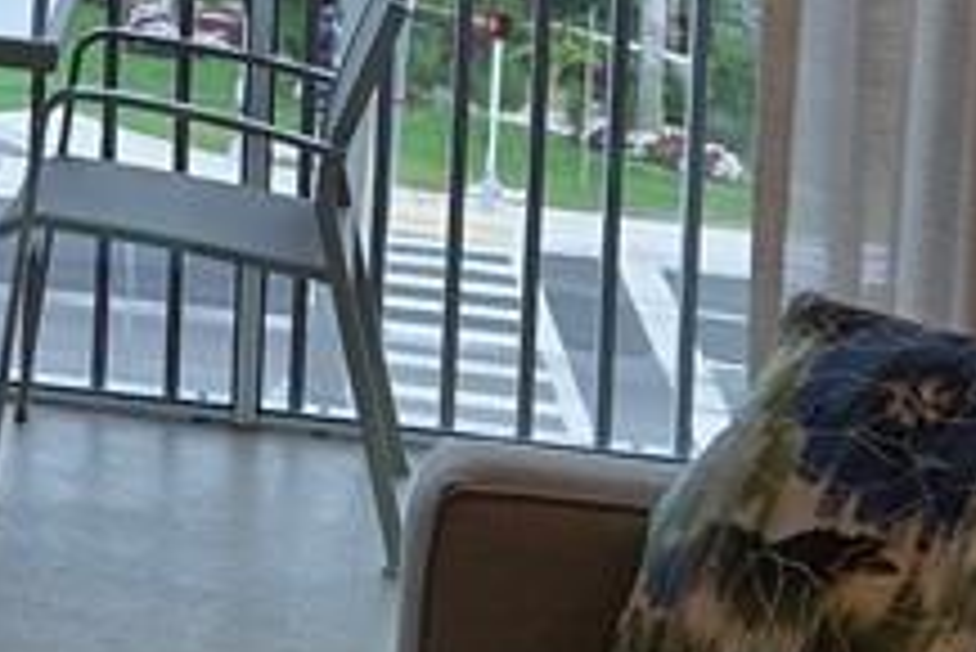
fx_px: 3065
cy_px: -441
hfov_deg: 17.0
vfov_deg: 11.4
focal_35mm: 113
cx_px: -301
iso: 25
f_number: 1.8
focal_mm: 5.4
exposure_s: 1/170
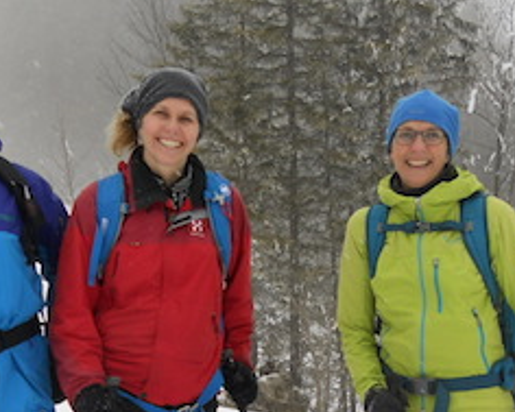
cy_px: 416
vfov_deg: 21.9
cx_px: 225
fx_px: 1022
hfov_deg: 28.3
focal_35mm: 67
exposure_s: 1/200
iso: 80
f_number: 3.2
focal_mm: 4.9
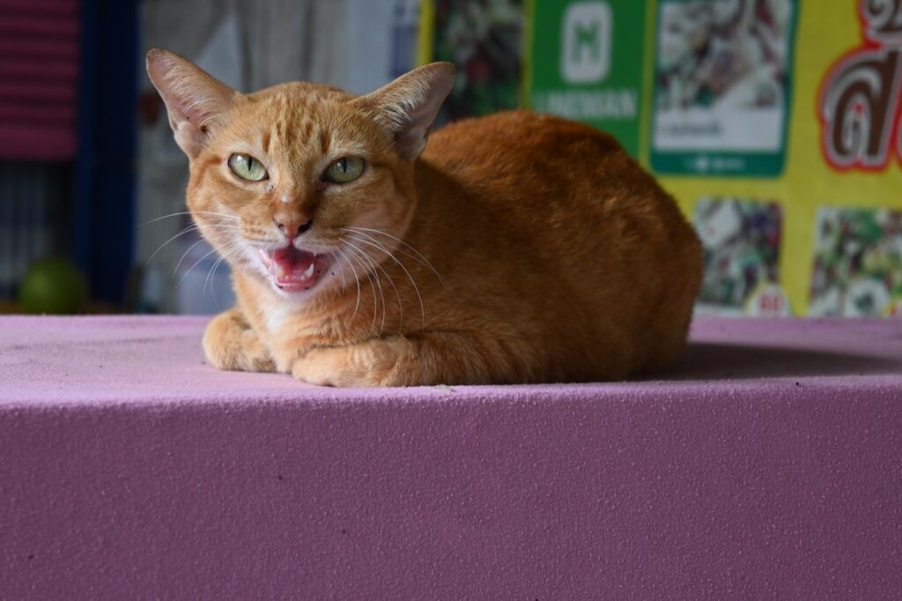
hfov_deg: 27.0
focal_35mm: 75
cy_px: 300
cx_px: 451
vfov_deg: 18.2
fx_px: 1878
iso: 400
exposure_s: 1/250
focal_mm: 50
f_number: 6.3
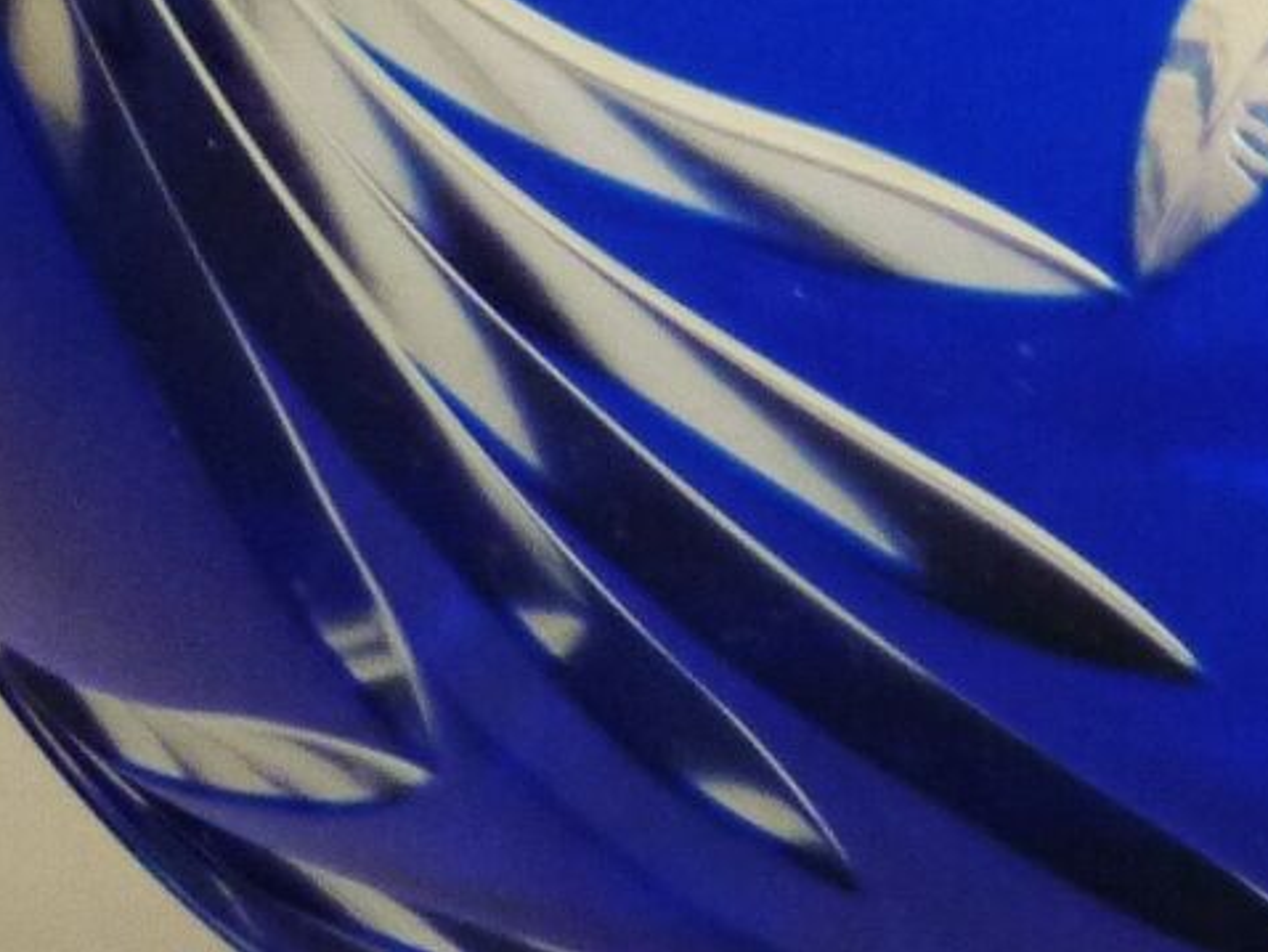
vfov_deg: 10.3
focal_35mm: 138
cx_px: 2178
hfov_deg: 13.1
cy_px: -578
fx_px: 5058
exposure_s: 1/30
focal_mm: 5.5
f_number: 2.8
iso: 250
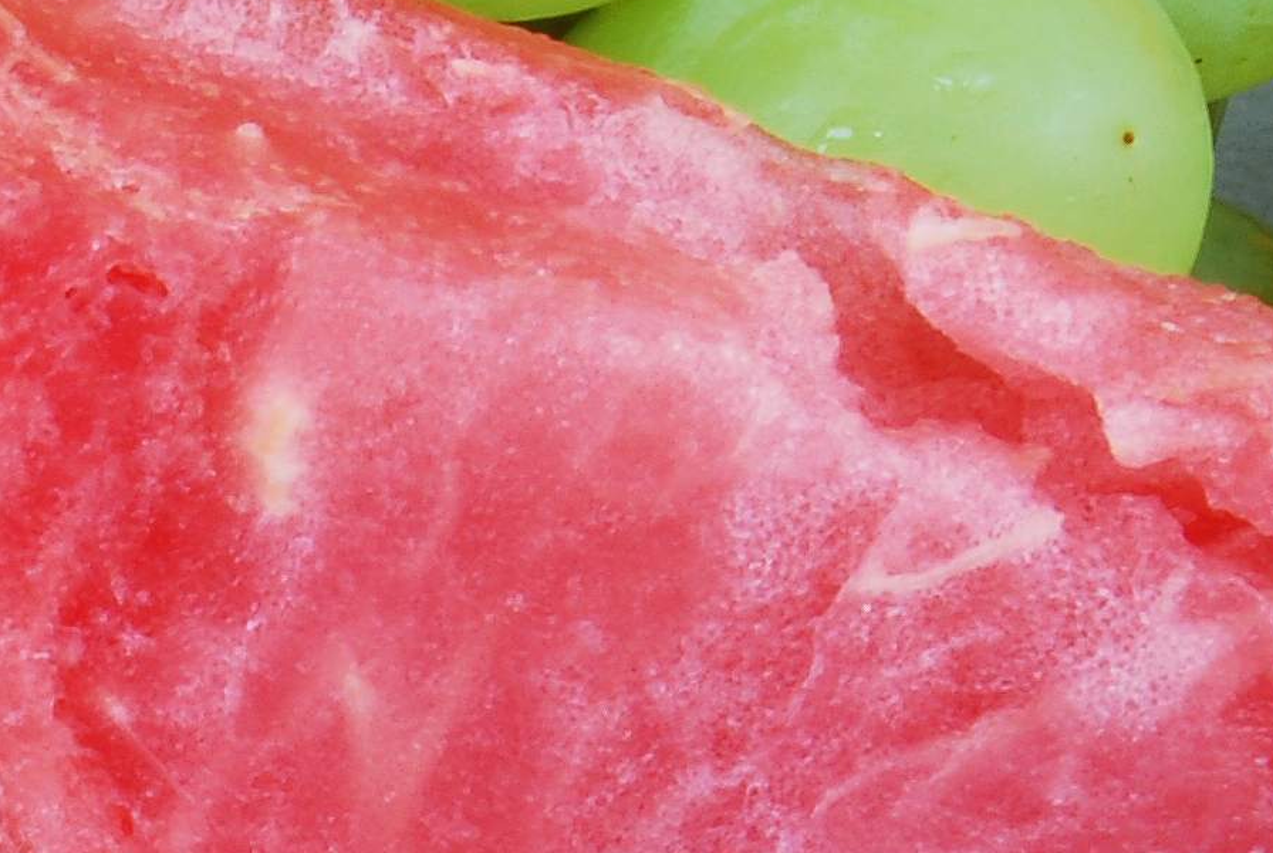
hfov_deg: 5.2
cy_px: 1410
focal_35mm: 389
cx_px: -1253
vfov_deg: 3.5
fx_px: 13773
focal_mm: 60
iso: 100
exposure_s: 28
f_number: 29
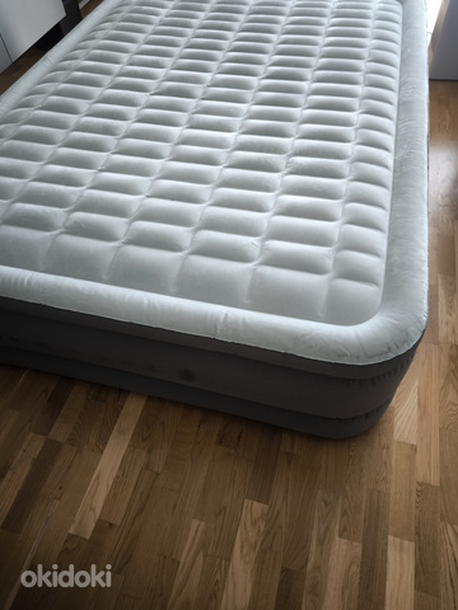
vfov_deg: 69.4
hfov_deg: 54.9
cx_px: 223
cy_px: 302
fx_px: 441
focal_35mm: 25
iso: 320
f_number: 1.9
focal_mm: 6.92
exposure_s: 1/50
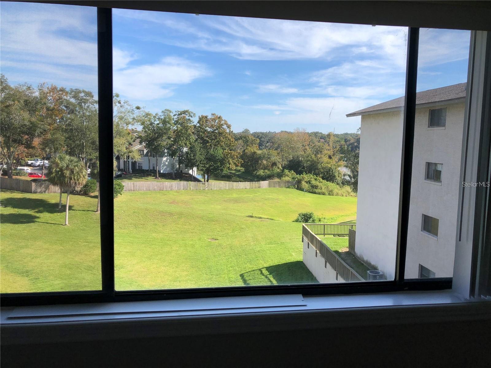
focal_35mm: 28
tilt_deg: -5.8
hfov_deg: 63.4
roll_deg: -1.9
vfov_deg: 49.7
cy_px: 184
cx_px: 246
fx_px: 397
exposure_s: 1/1312
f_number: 1.8
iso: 20
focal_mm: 4
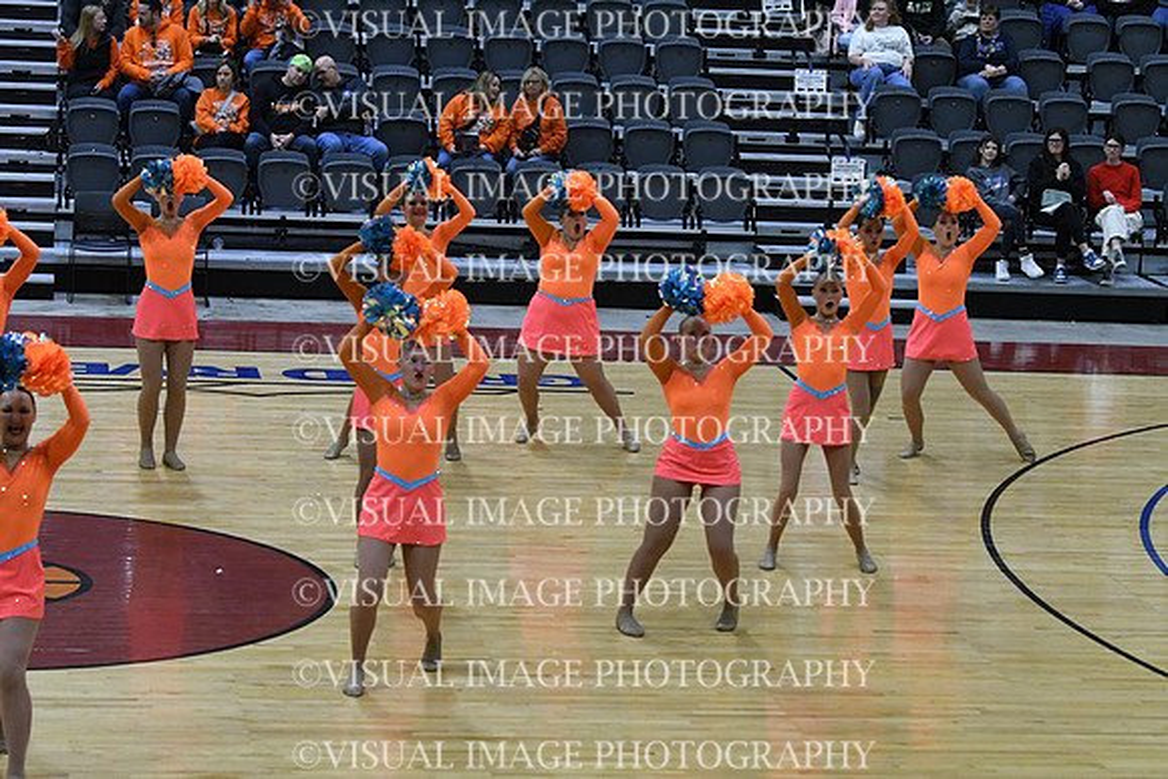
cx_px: 584
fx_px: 3407
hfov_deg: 19.5
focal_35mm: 105
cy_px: 390
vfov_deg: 13.0
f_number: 4
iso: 4000
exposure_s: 1/500
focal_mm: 70
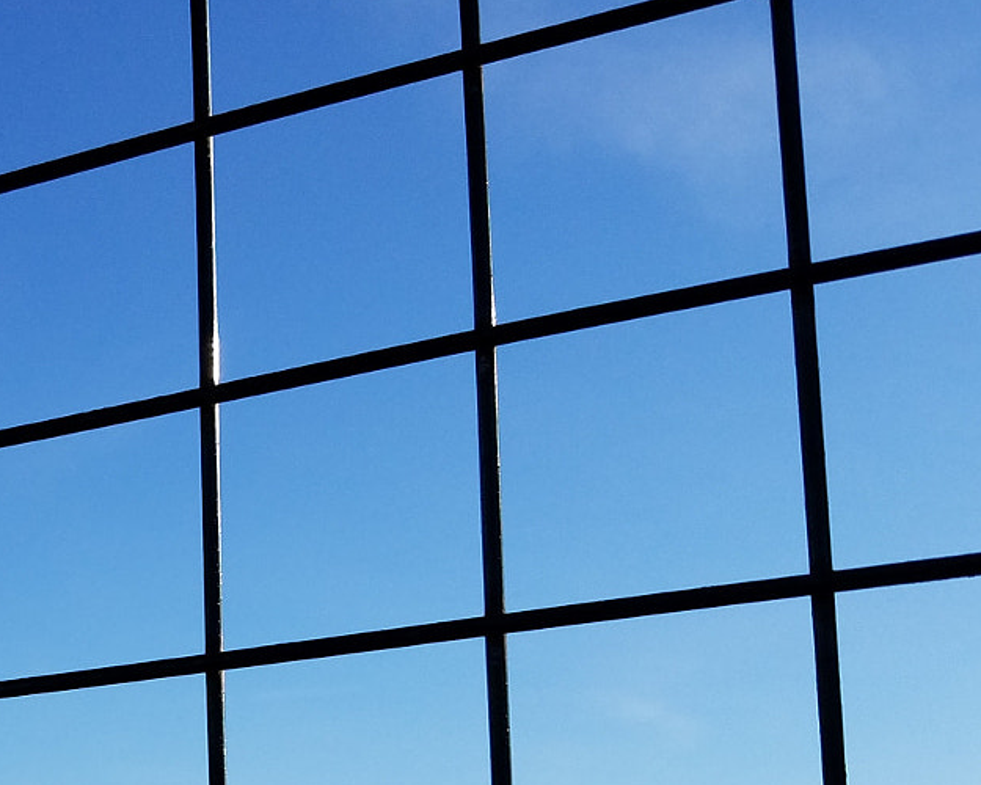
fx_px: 1887
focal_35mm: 65
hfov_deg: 26.9
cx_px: -85
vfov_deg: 22.5
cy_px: 807
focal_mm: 4.2
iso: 50
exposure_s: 1/3056
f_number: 1.7
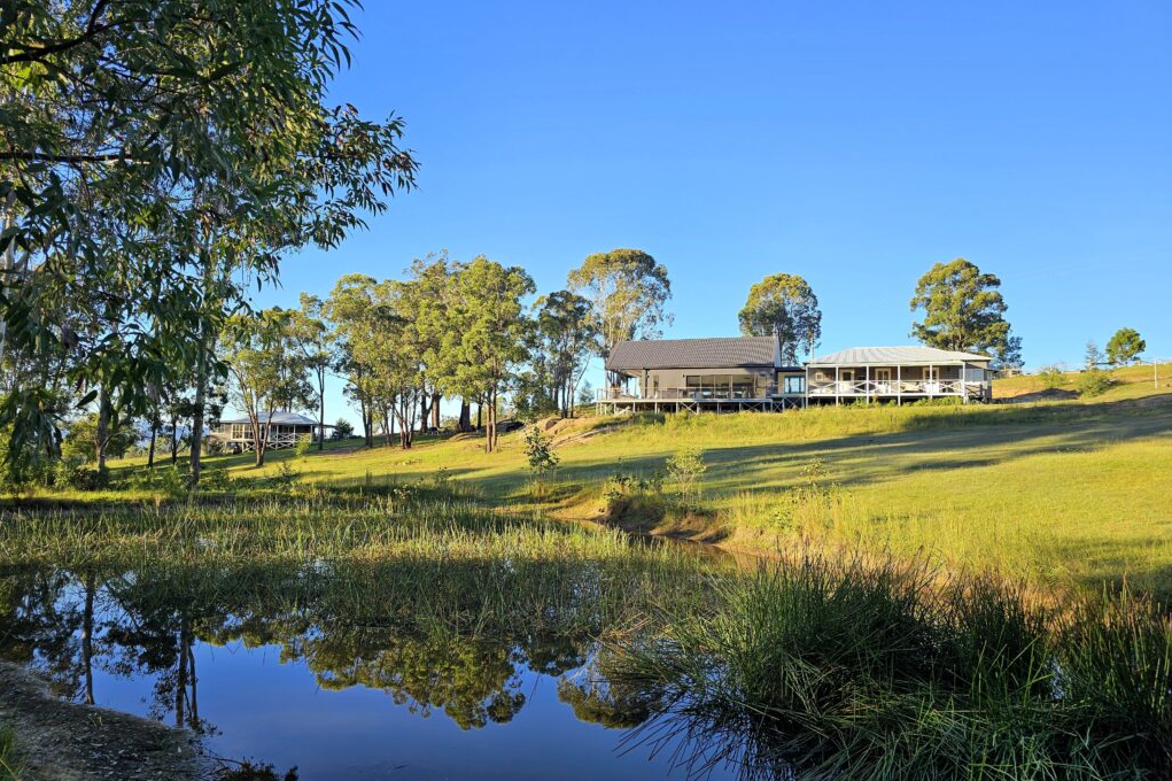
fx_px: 781
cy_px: 400
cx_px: 585
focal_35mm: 24
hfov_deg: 73.8
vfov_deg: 53.1
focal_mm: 6.3
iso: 10
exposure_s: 1/214
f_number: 1.7
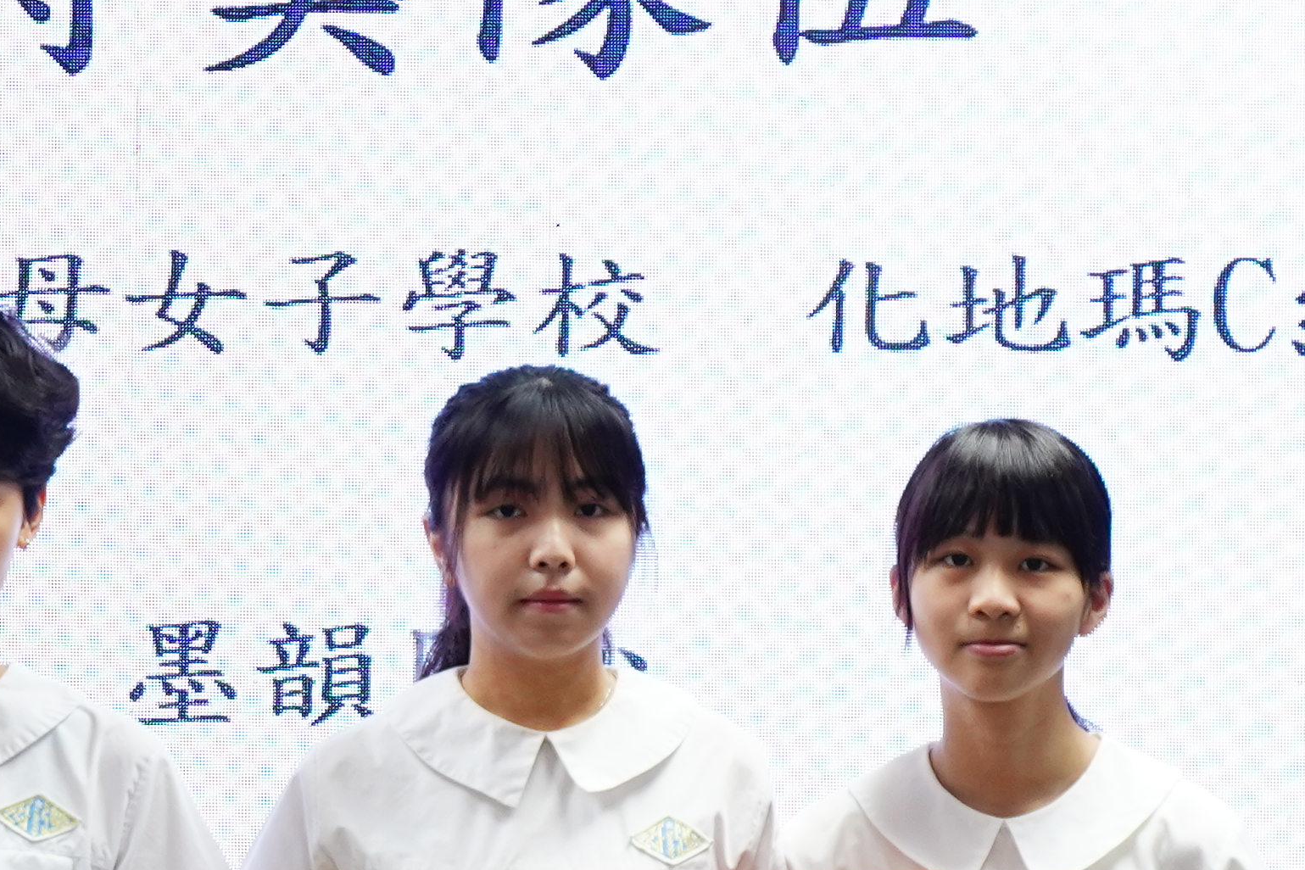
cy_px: 742
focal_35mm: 248
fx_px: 8989
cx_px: -64
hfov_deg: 8.3
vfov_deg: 5.5
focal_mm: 65
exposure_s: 1/160
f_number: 3.5
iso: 1000
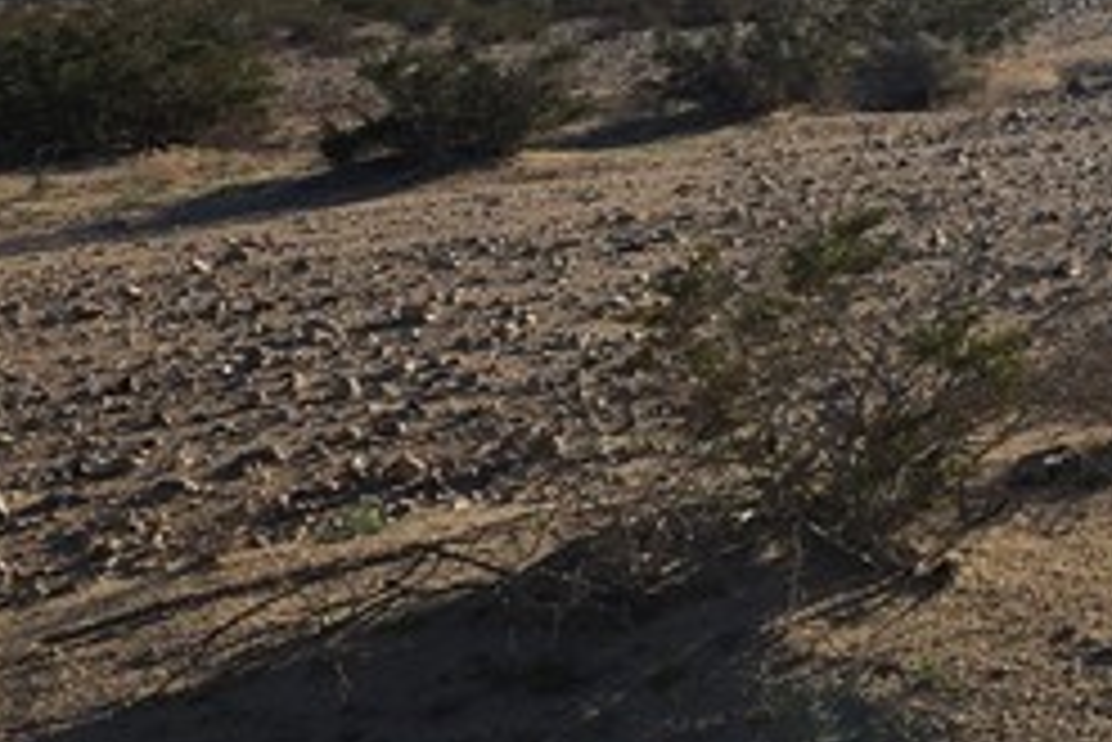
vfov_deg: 13.5
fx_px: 3060
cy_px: -153
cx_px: 2111
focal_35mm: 99
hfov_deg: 16.5
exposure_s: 1/5127
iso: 25
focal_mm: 5.4
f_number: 1.8
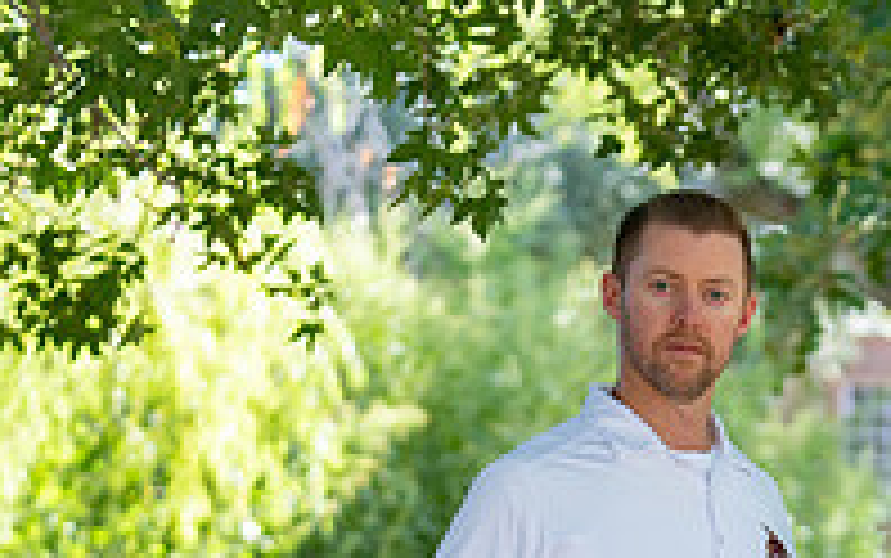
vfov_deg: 6.2
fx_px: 5078
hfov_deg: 10.0
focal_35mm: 209
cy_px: 790
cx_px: 828
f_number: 2.8
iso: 160
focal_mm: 70
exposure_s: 1/320
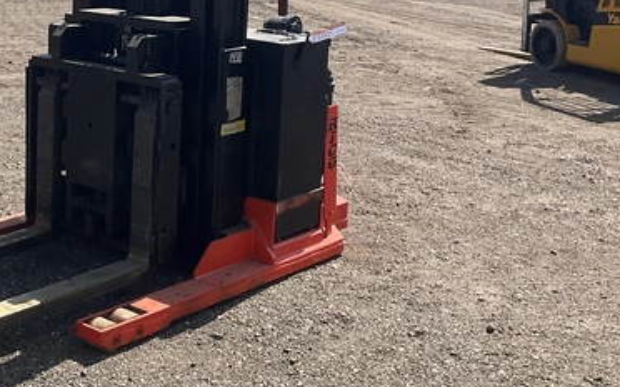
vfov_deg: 20.7
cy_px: 79
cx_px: 143
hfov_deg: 32.3
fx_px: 1047
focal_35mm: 62
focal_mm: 3
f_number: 1.8
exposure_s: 1/1730
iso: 25
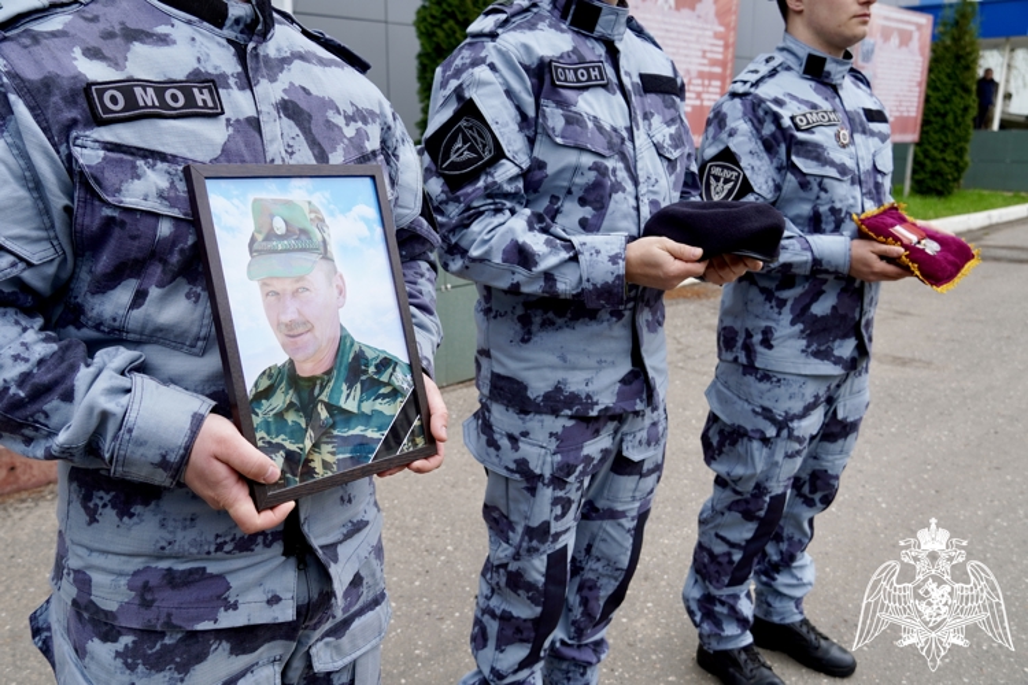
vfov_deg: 40.0
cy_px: 342
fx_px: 942
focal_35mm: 33
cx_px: 514
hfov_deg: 57.2
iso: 100
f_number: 4.5
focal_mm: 22
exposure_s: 1/200
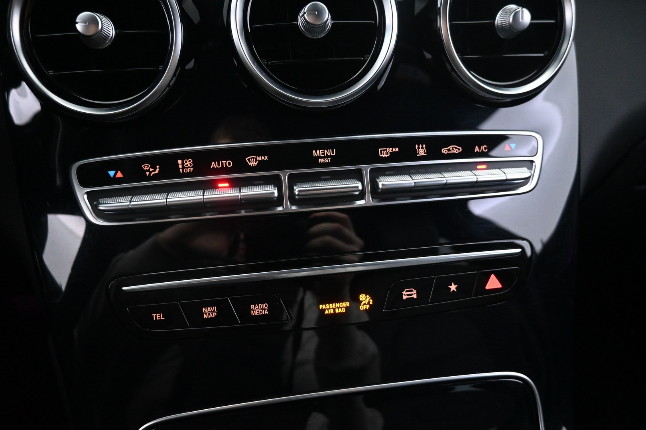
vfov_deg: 53.1
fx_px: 431
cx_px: 323
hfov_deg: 73.7
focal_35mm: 24
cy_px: 215
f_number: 3.5
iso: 4000
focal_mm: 16
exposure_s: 1/40
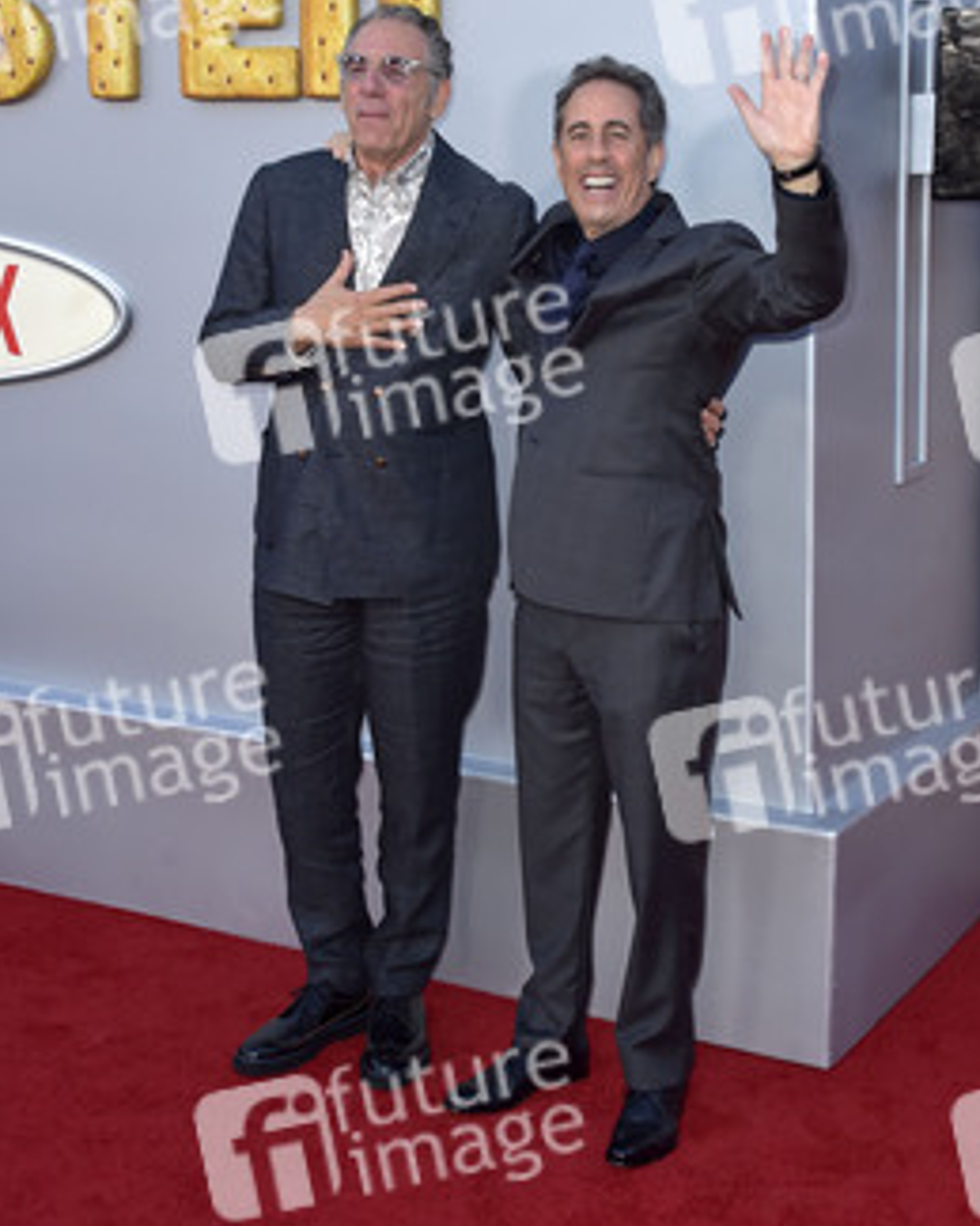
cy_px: 564
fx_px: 1596
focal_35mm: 44
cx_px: 501
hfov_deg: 34.1
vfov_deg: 42.0
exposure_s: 1/250
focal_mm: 38
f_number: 6.3
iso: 400
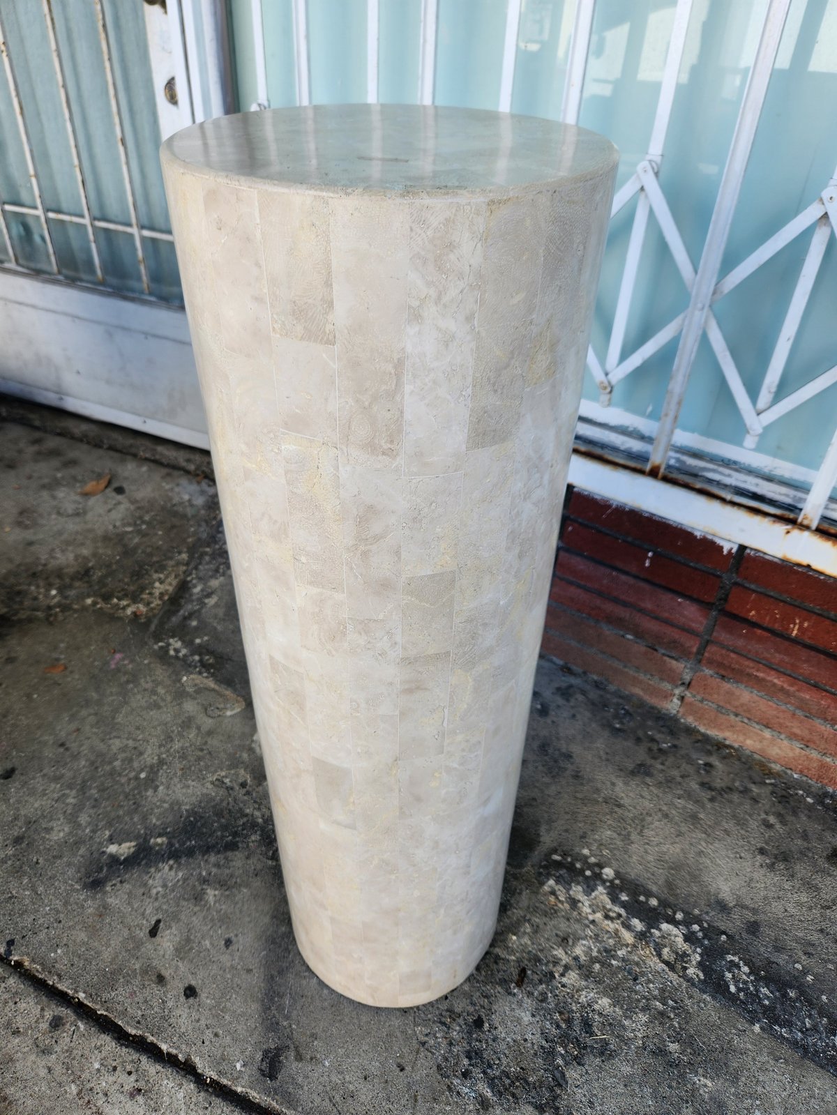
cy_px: 558
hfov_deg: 58.9
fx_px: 741
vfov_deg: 73.9
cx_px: 418
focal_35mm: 23
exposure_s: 1/253
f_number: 1.8
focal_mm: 5.4
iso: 20
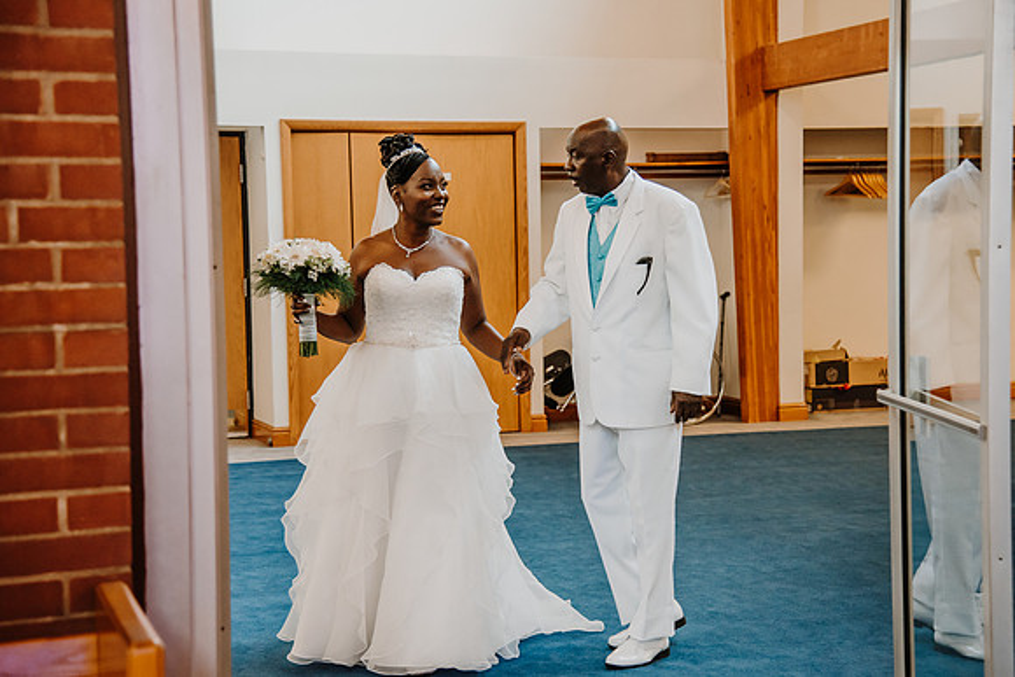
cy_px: 338
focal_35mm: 64
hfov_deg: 31.3
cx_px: 550
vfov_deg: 21.2
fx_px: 1811
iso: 1250
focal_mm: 58
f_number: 4
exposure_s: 1/125
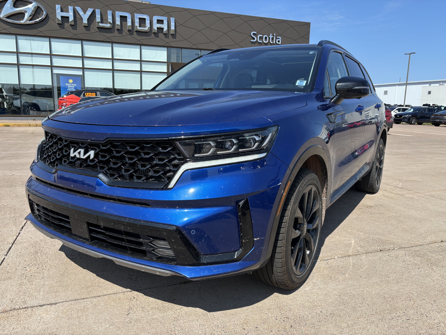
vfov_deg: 53.1
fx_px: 335
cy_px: 168
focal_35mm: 26
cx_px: 223
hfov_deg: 67.3
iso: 50
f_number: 1.6
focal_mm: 5.96
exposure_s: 1/2193
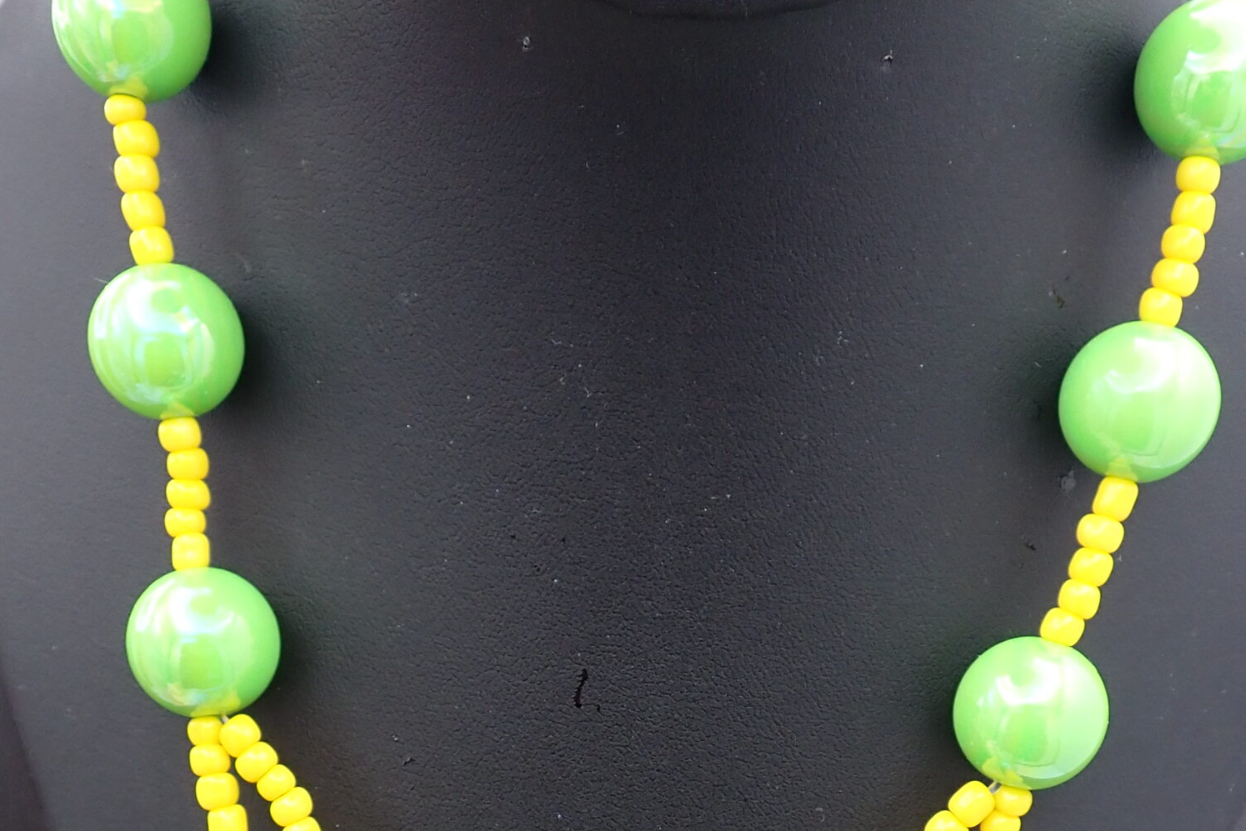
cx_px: 625
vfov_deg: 22.5
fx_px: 1973
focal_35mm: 57
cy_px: 896
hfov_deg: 35.1
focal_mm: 5.79
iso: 200
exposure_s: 1/80
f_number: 2.4
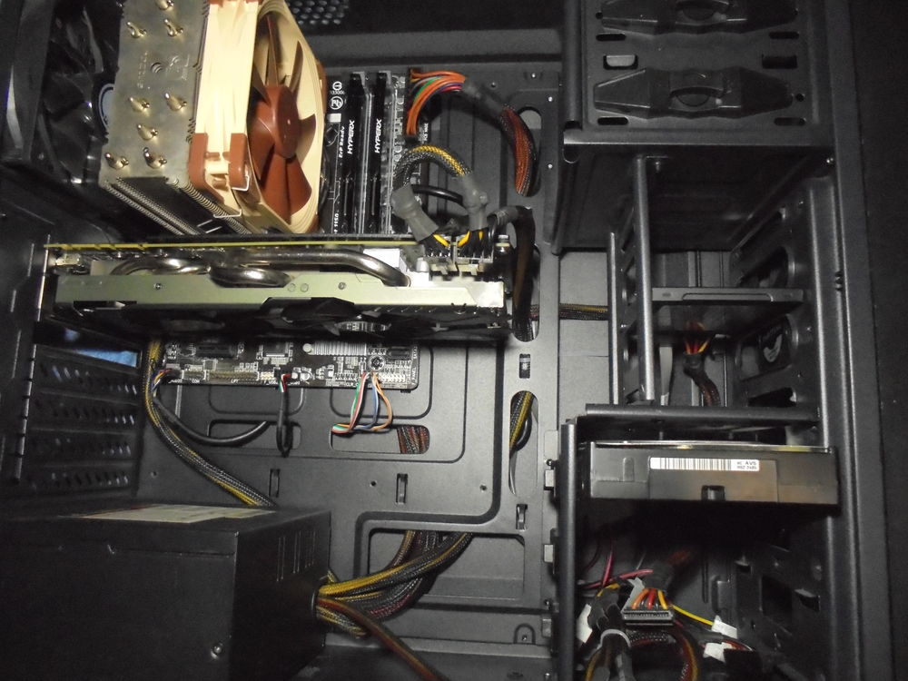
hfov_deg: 67.3
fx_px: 682
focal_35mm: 26
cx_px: 454
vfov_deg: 53.1
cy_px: 340
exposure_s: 1/30
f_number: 3.5
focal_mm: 4.6
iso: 800
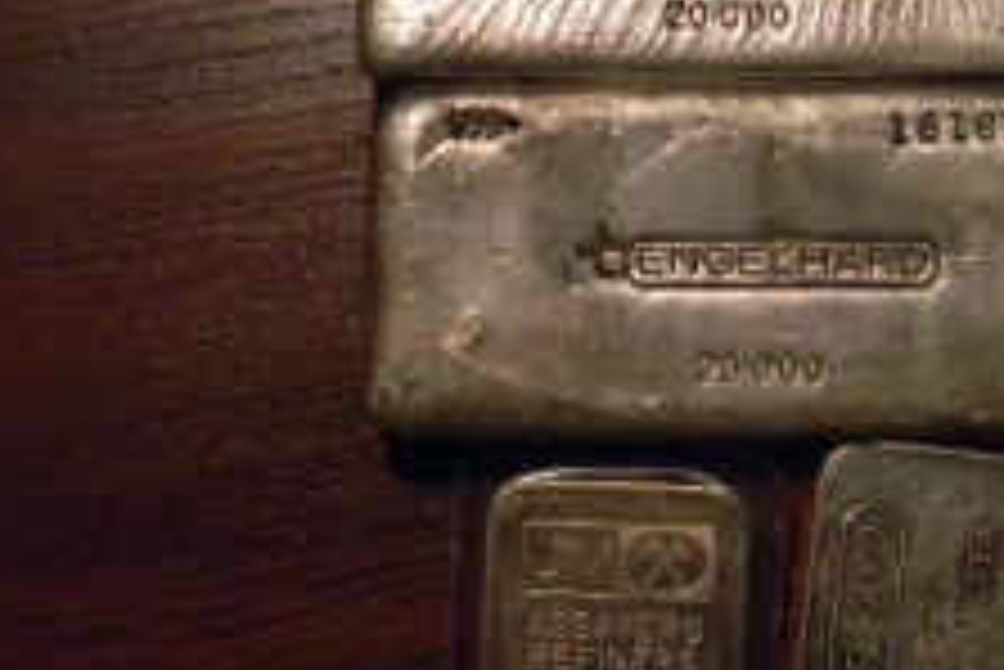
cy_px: 175
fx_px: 2400
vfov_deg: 15.8
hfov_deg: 23.3
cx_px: 815
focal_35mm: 86
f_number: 3.8
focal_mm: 7.3
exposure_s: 1/20.6
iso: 400
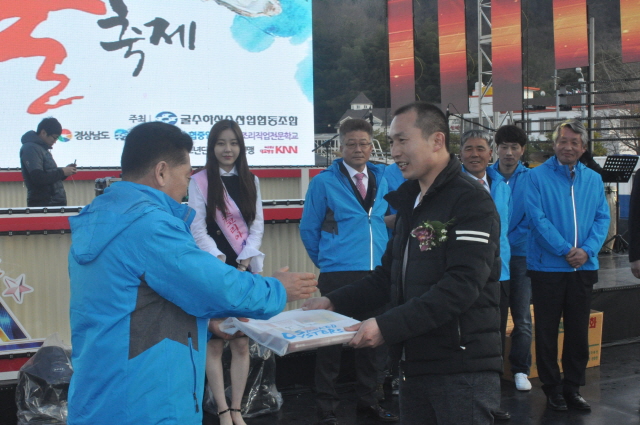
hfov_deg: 37.9
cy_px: 212
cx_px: 320
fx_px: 932
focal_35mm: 52
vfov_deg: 25.7
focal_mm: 35
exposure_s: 1/200
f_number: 22
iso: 1600
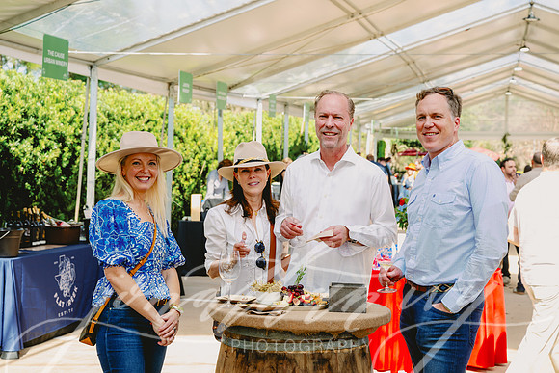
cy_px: 186
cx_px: 280
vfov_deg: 22.6
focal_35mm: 60
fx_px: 932
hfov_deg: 33.4
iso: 125
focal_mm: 60
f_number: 5.6
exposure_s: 1/125
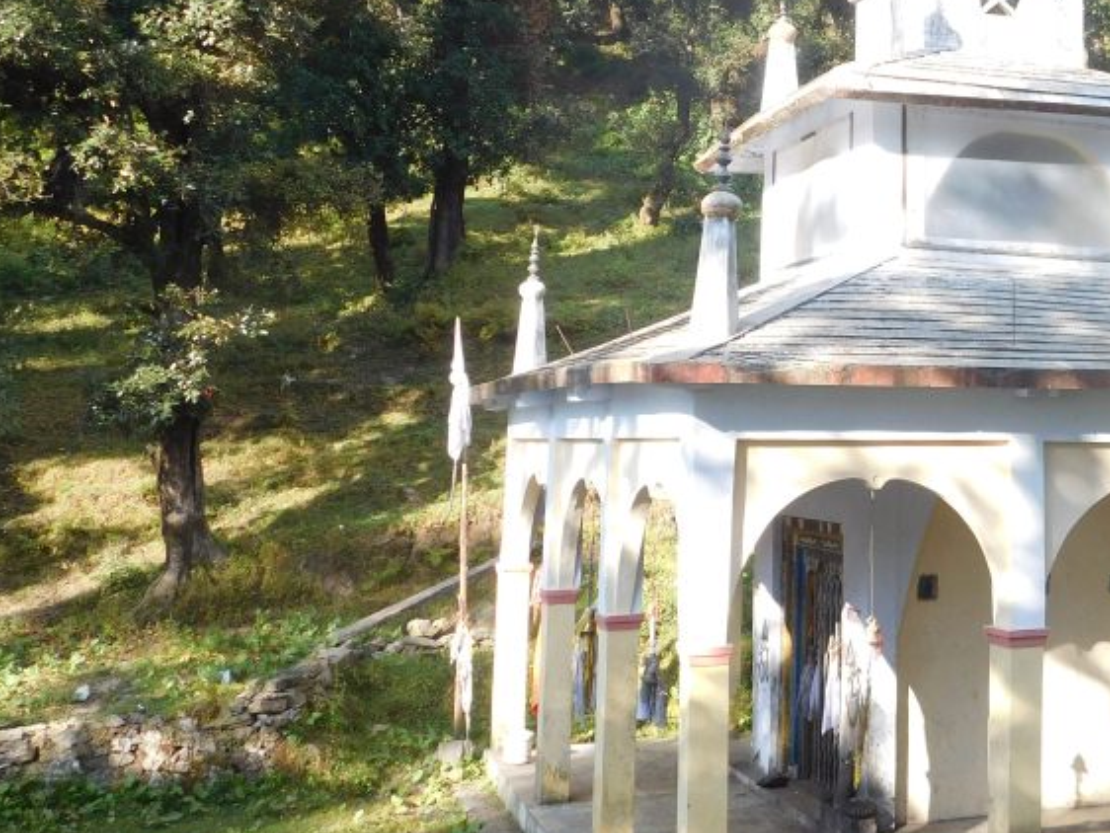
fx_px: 1636
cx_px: 909
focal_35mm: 51
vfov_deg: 28.2
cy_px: 225
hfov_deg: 36.1
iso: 125
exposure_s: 1/250
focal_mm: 4.9
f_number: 3.2
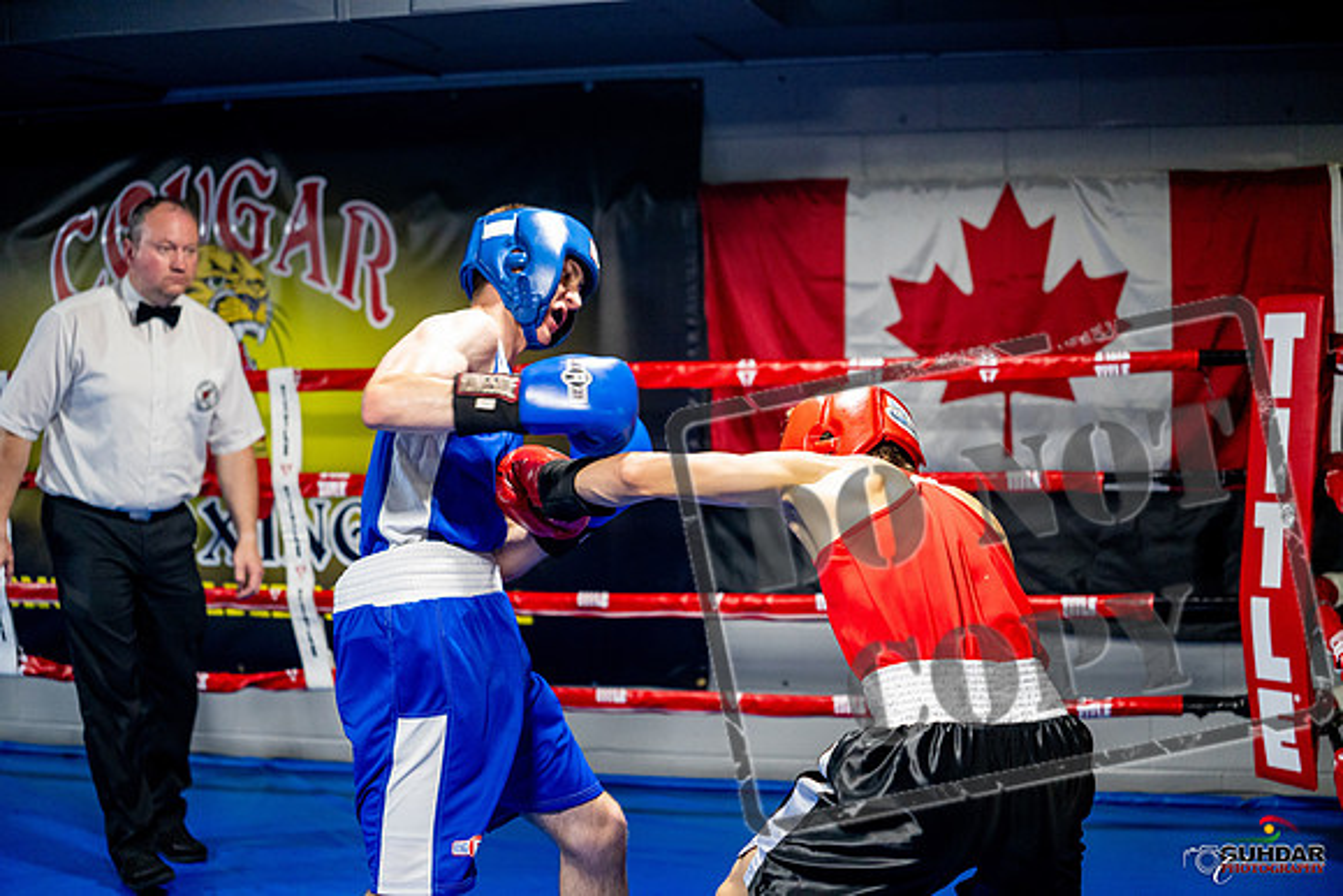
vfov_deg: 27.0
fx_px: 1866
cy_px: 448
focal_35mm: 50
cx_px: 672
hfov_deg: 39.6
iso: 4000
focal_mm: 50
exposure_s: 1/1000
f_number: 2
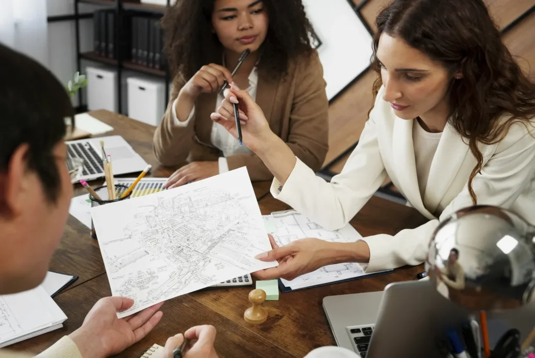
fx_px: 595
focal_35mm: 40
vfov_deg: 33.4
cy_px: 179
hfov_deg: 48.4
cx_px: 268
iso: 320
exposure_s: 1/125
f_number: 4
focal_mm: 40
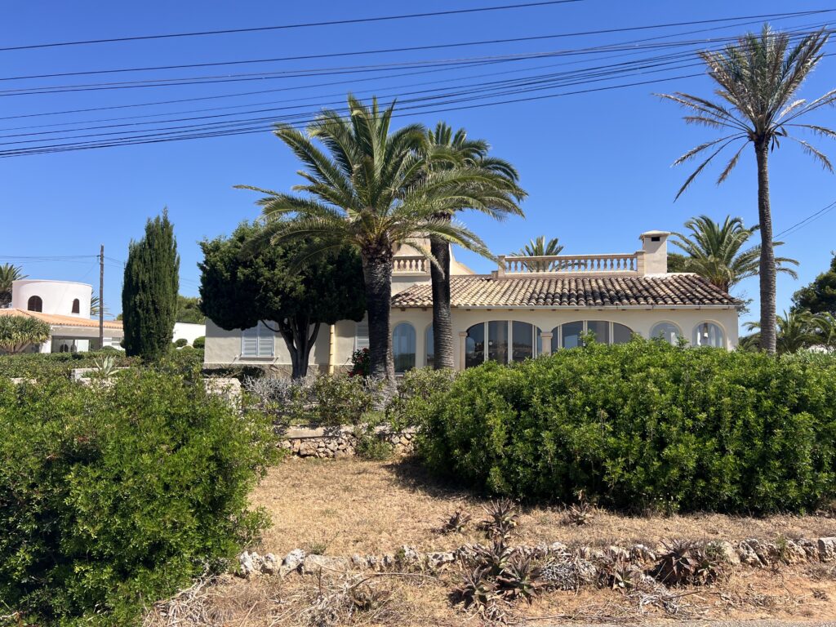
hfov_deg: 67.3
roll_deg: +0.4
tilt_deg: +4.6
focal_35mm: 26
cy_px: 314
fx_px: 628
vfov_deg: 53.1
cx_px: 418
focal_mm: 5.7
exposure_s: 1/3165
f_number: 1.5
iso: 50
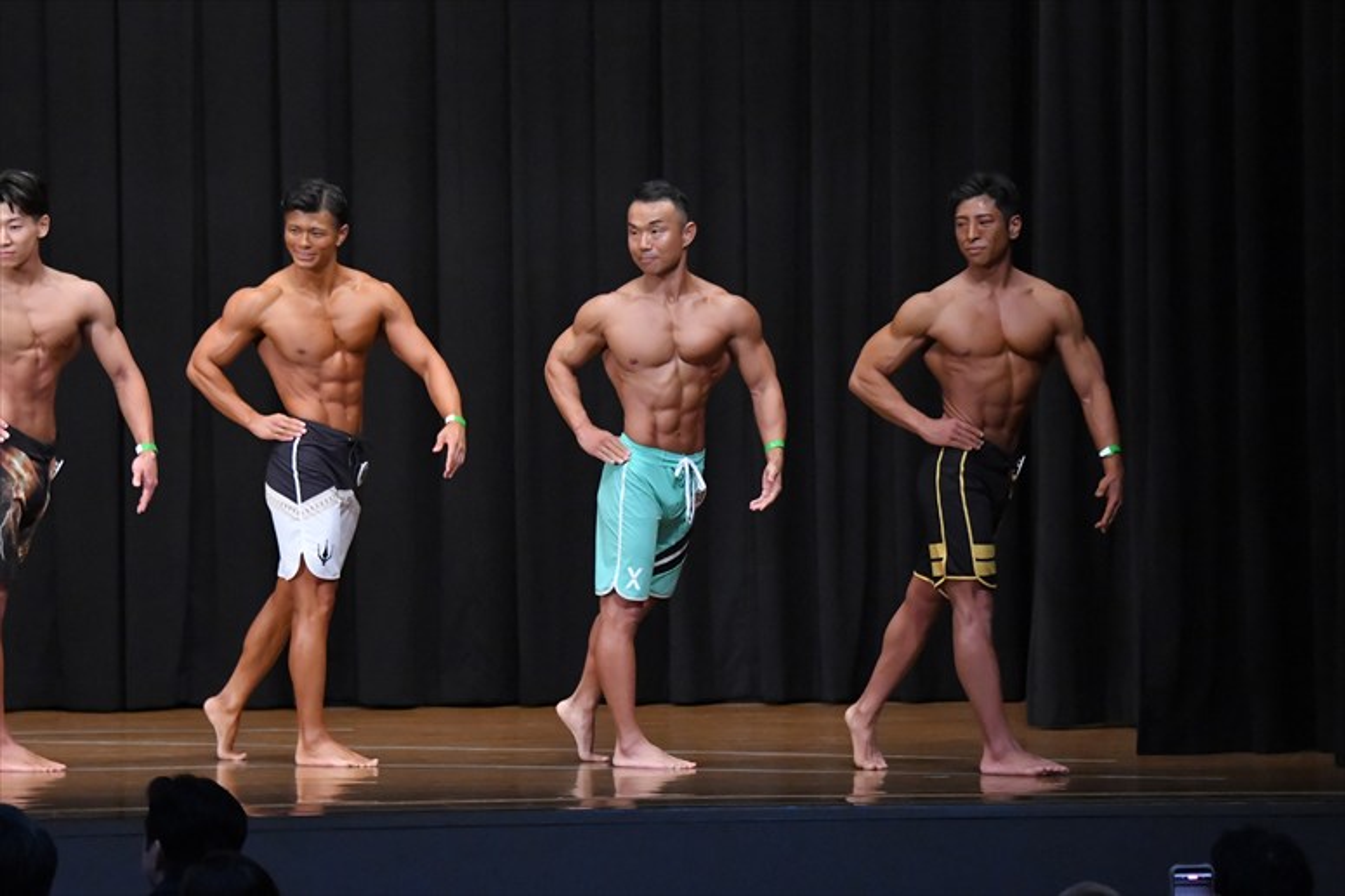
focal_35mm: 183
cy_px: 448
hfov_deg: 11.2
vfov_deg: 7.5
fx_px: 6834
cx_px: 672
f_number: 5.6
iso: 8000
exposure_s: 1/400
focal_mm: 122
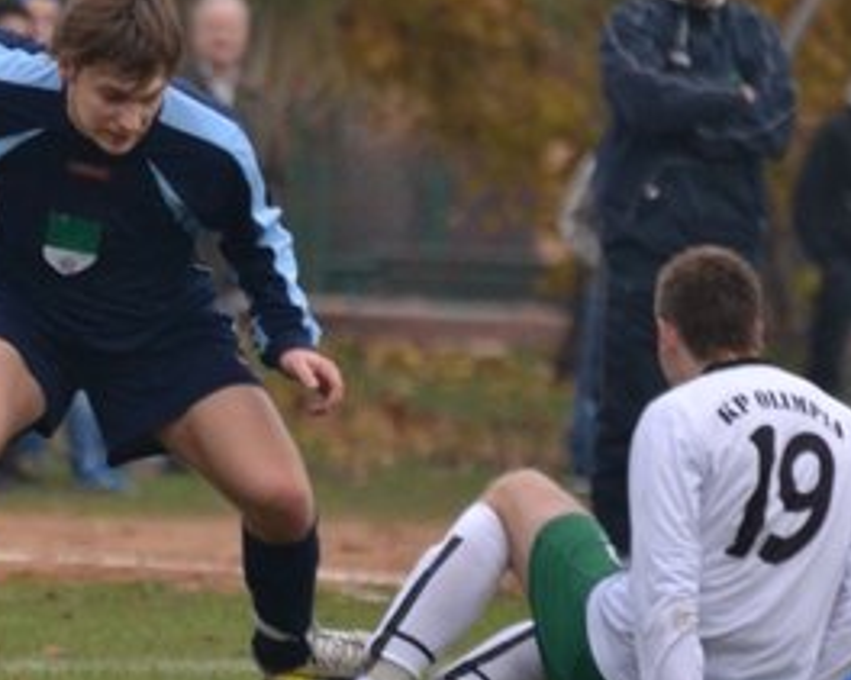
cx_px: -81
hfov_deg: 1.9
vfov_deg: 1.5
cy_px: 519
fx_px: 26234
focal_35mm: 1042
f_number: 5.6
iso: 1600
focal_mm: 300
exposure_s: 1/640
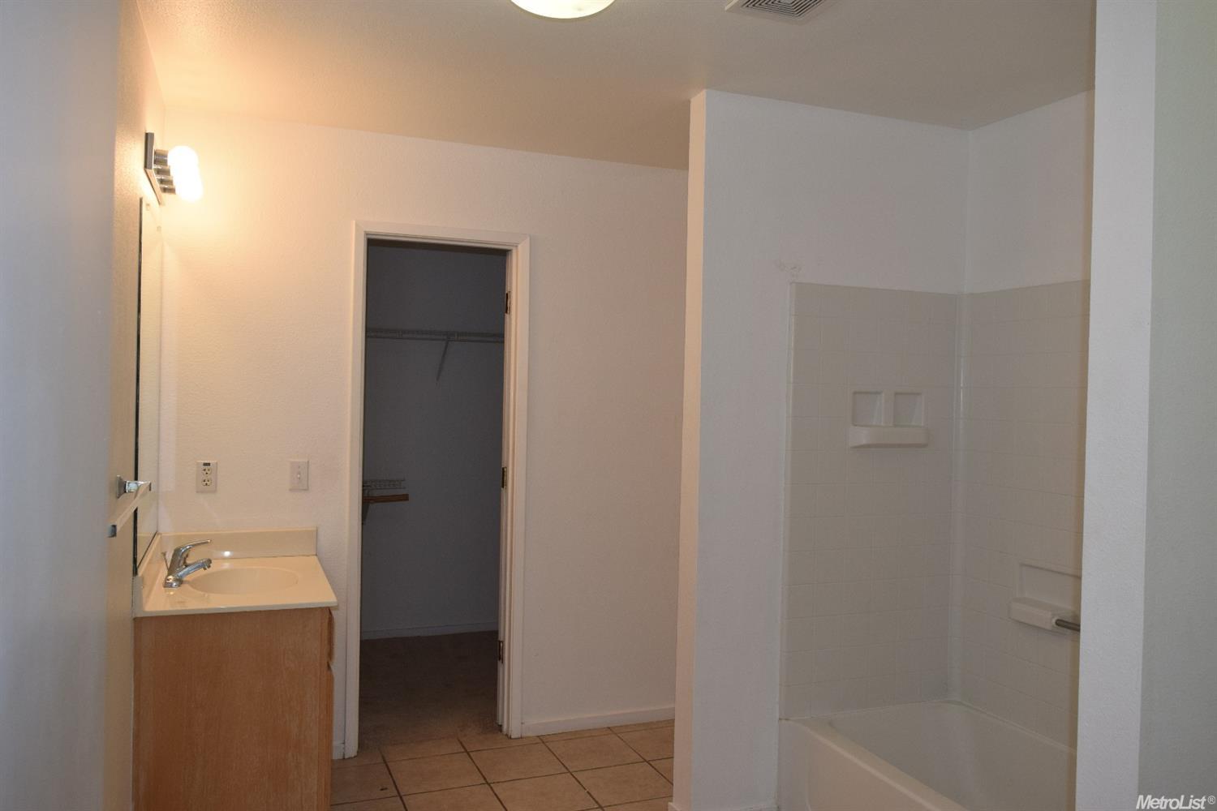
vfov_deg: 47.9
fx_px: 913
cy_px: 406
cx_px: 608
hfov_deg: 67.4
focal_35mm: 27
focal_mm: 18
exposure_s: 1/125
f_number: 5.6
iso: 720
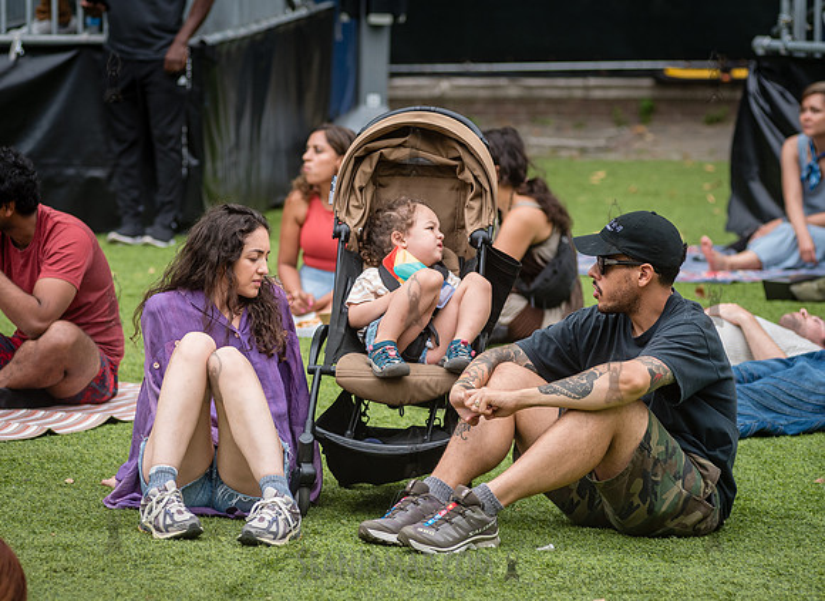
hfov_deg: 10.8
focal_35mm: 185
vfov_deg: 7.9
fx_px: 4357
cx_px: 401
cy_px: 284
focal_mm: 135
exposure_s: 1/500
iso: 500
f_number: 4
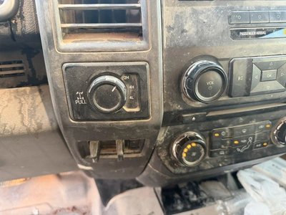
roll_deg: -1.6
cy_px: 108
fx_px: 198
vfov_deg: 56.8
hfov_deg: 71.6
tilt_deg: -33.4
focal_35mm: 24
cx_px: 143
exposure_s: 1/60
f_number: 1.78
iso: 800
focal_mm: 6.76
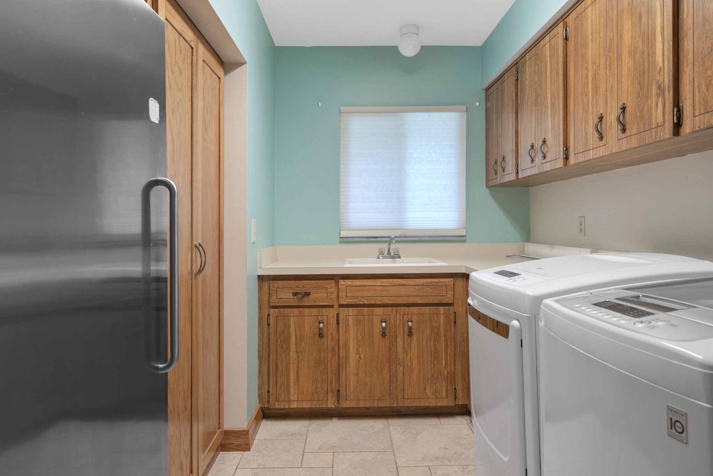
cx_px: 356
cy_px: 238
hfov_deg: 73.7
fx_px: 475
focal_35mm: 24
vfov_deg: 53.1
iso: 320
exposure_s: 1/10
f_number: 8
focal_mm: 24
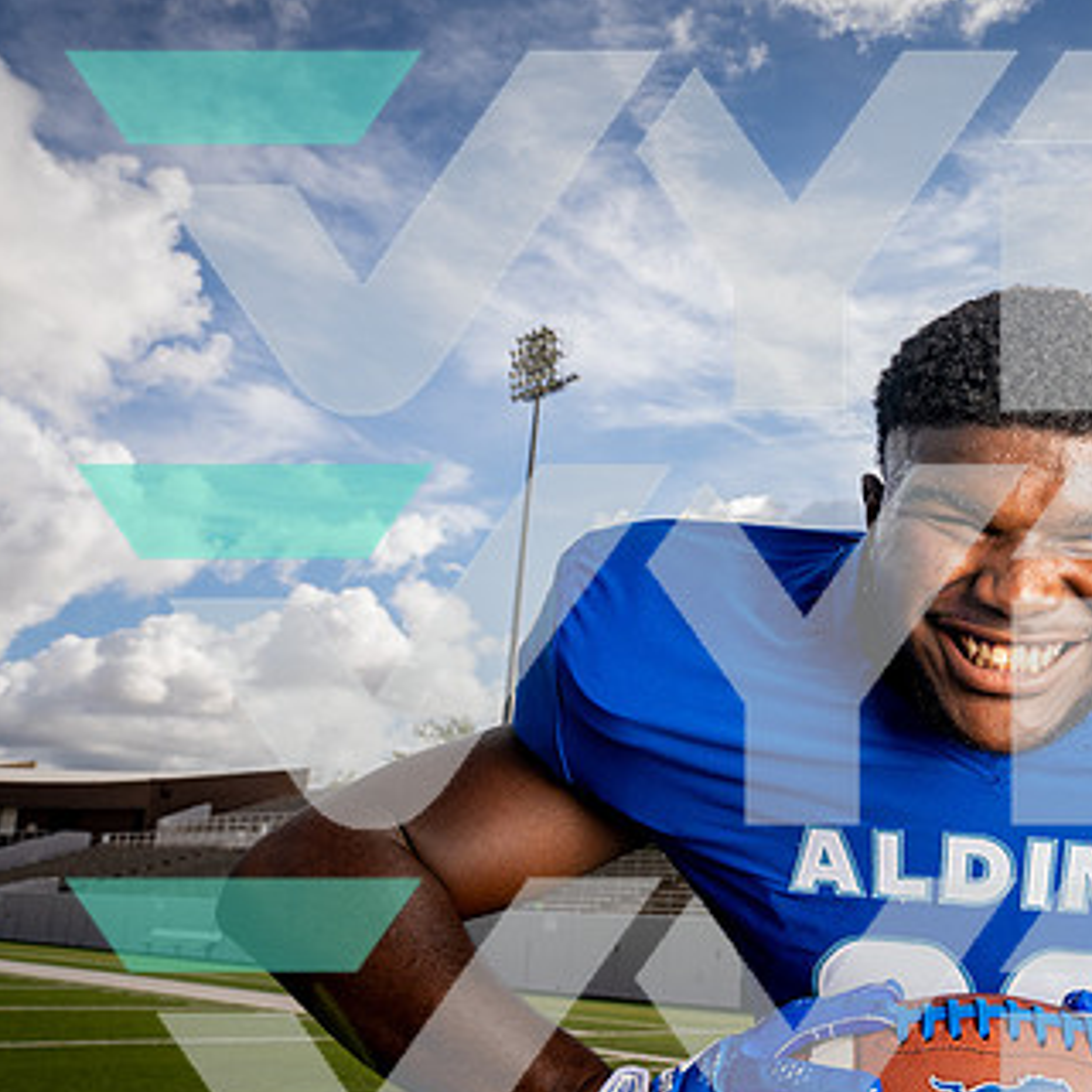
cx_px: 945
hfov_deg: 41.9
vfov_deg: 44.7
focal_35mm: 37
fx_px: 1321
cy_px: 647
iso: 80
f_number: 8
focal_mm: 24
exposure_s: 1/250
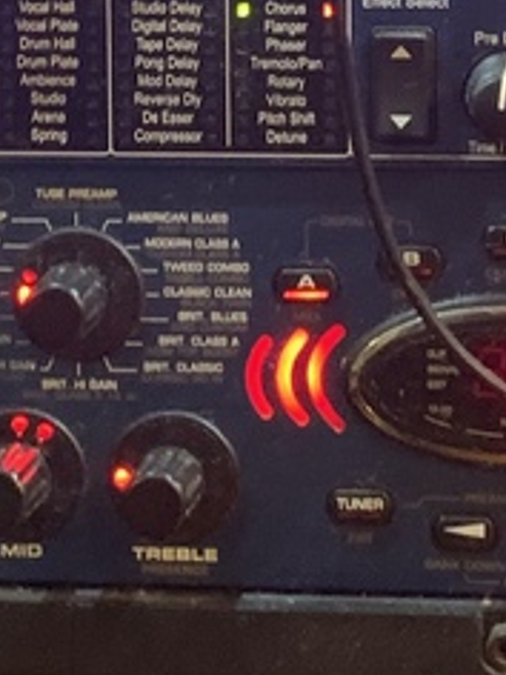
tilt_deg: -6.2
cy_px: -89
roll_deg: +0.5
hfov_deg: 11.1
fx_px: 2573
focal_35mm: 132
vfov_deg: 14.6
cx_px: 497
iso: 800
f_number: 1.8
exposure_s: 1/30
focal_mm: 4.25
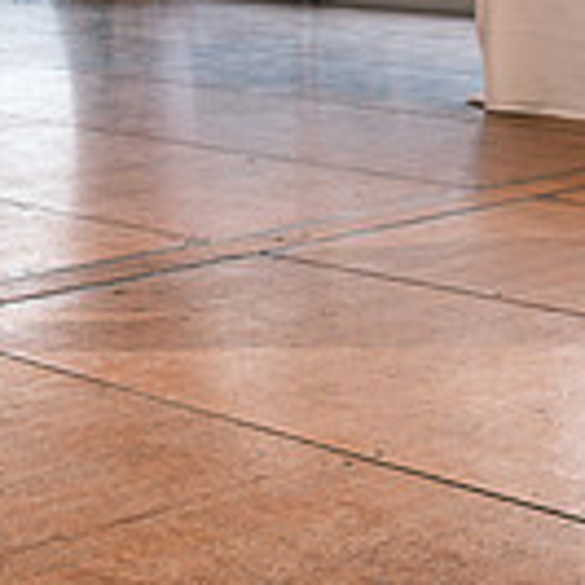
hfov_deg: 15.8
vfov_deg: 16.3
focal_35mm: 100
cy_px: -200
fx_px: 1912
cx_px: -334
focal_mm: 18
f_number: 2.5
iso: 400
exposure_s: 1/250
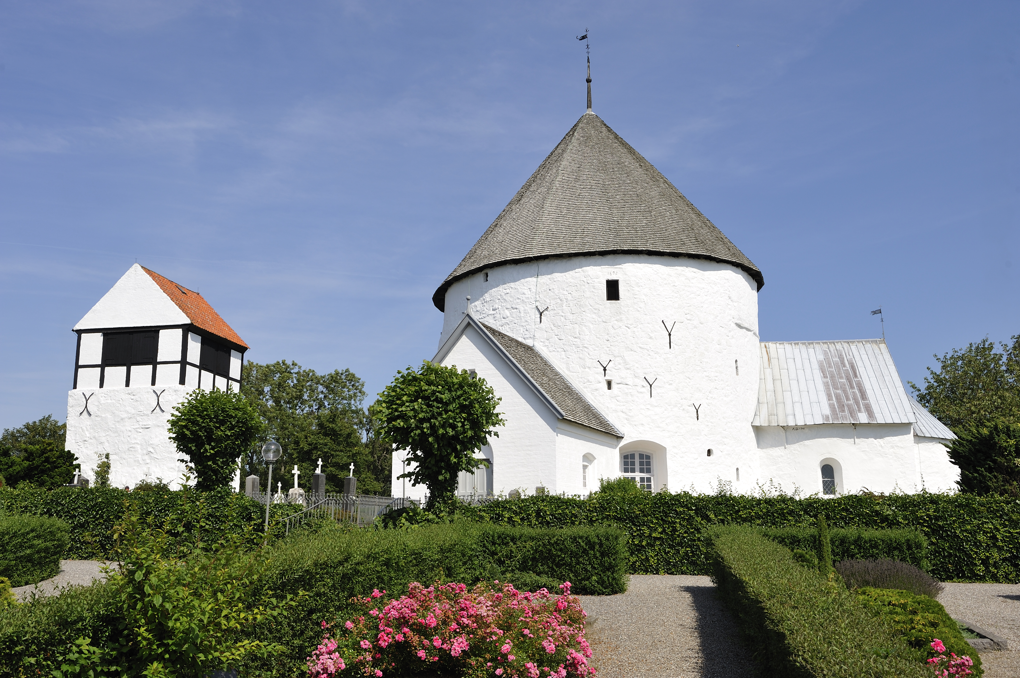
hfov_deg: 55.8
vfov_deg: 38.8
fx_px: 963
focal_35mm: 34
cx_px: 510
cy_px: 339
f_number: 10
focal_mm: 34
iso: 200
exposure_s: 1/400
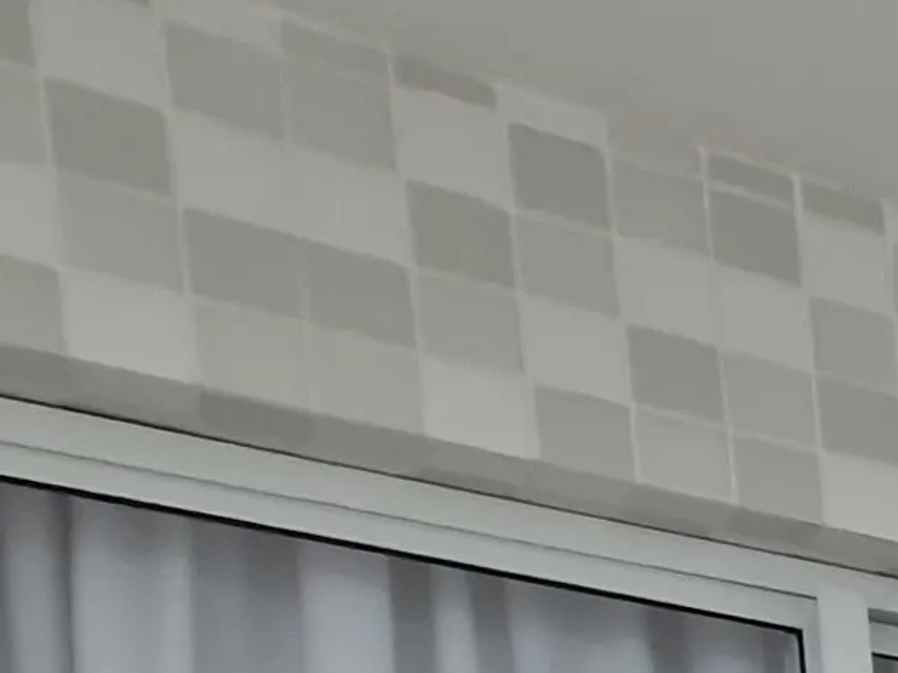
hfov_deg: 13.3
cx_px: 2386
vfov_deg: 13.2
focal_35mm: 83
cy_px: 1615
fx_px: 2153
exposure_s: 1/60
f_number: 2.2
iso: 50
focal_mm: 1.74
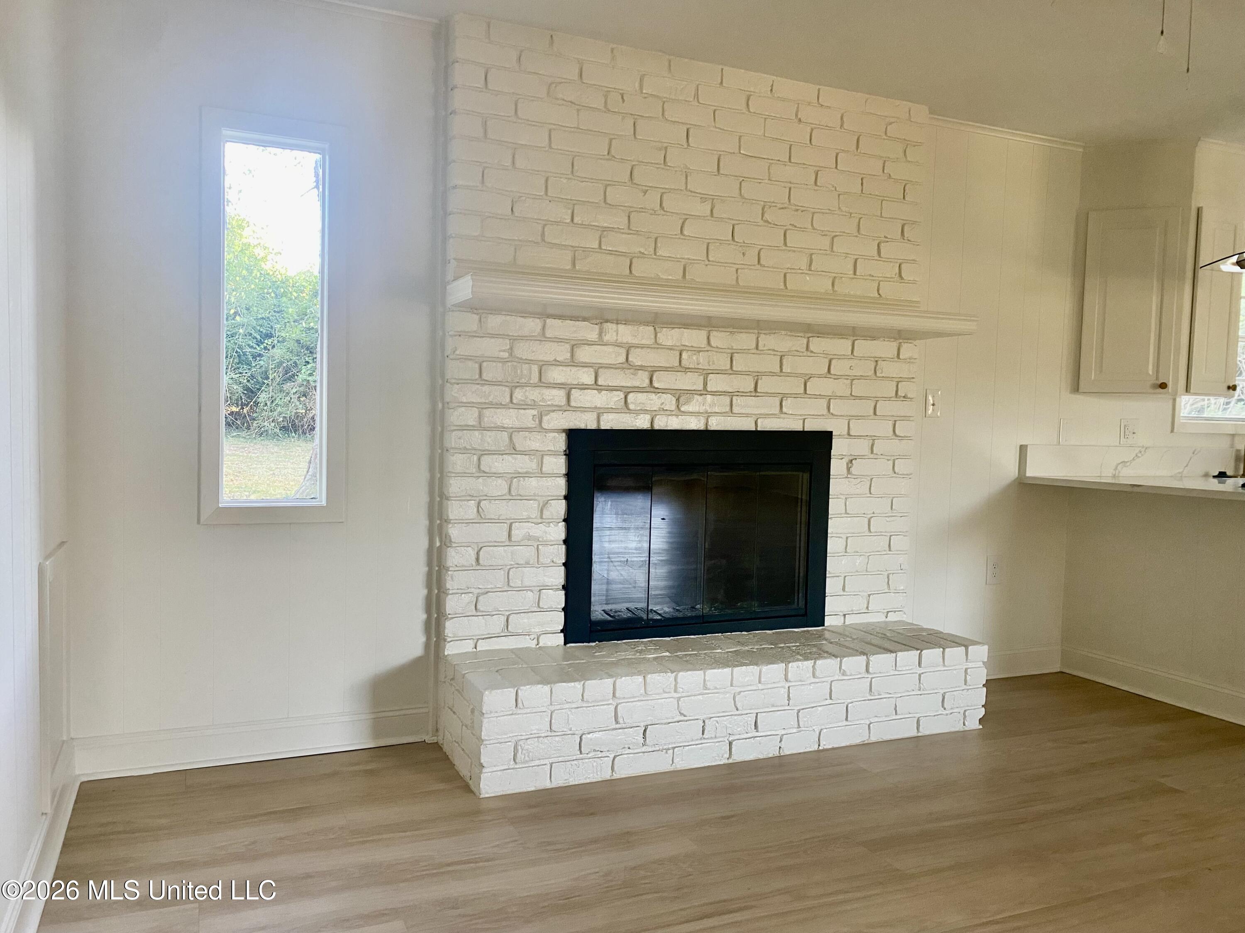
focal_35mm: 26
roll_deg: -2.1
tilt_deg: -3.2
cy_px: 466
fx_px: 935
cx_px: 622
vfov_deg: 53.1
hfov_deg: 67.3
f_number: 1.8
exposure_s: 1/60
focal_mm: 4.25
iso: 250
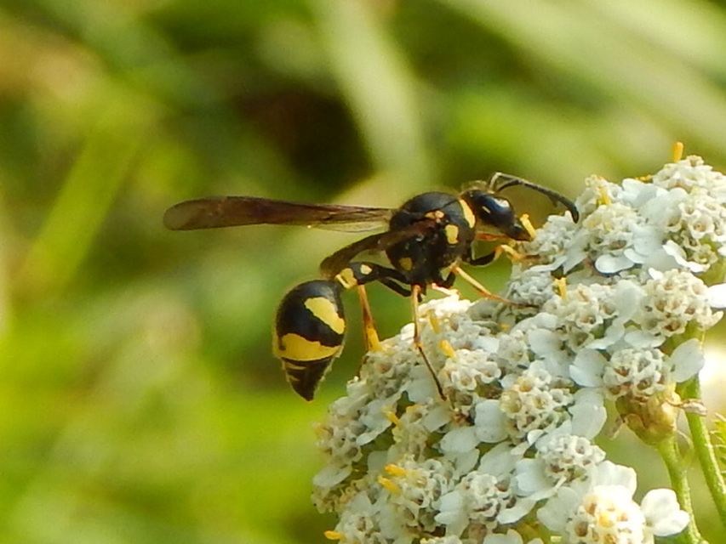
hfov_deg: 21.1
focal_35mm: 93
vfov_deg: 15.9
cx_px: 363
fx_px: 1951
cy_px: 272
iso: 125
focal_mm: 16.6
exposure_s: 1/250
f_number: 4.4
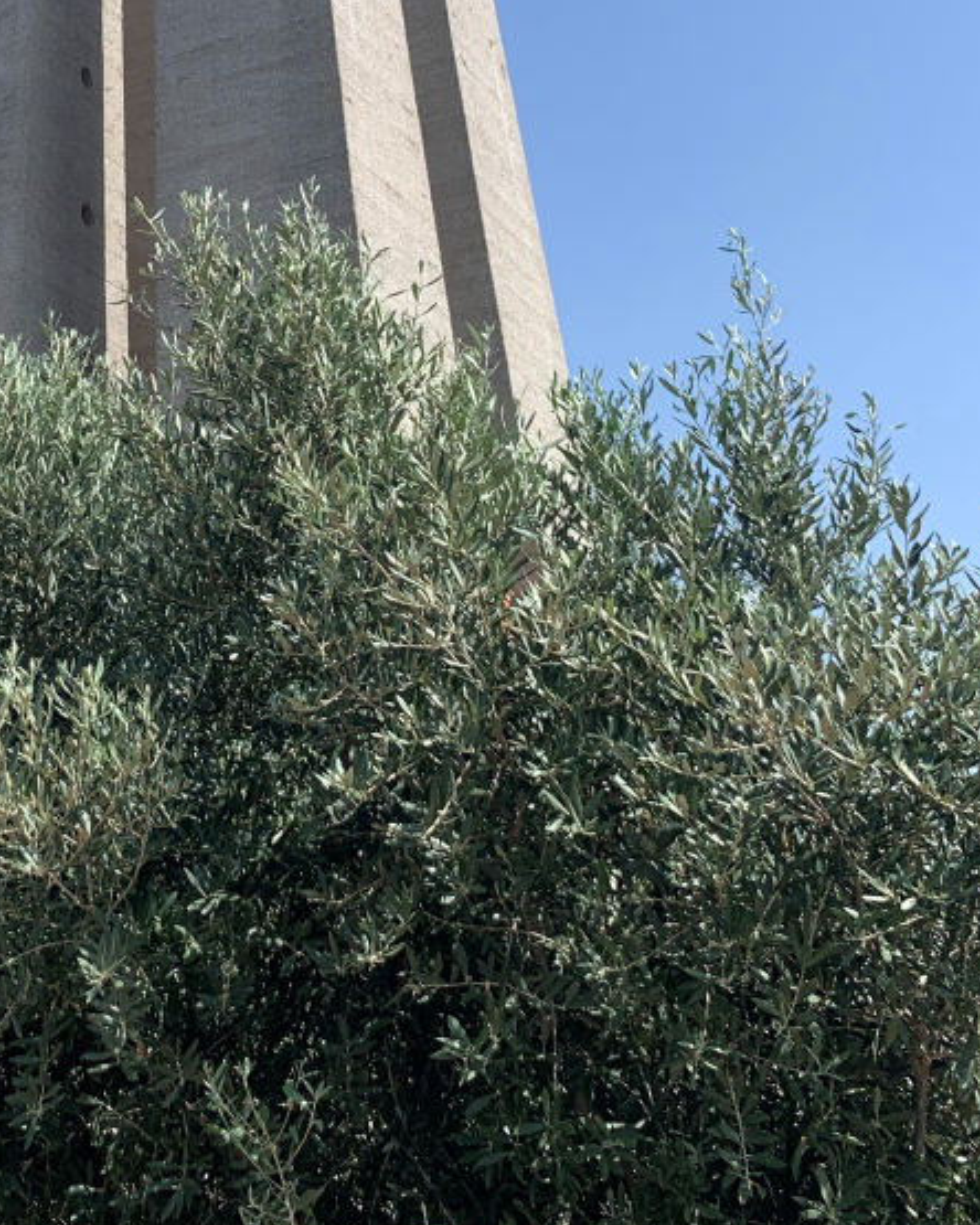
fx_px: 1958
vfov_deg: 32.0
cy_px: -6
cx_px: 155
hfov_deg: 27.4
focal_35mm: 54
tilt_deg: +30.4
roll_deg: +1.2
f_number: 1.8
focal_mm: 4.25
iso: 25
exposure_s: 1/1992
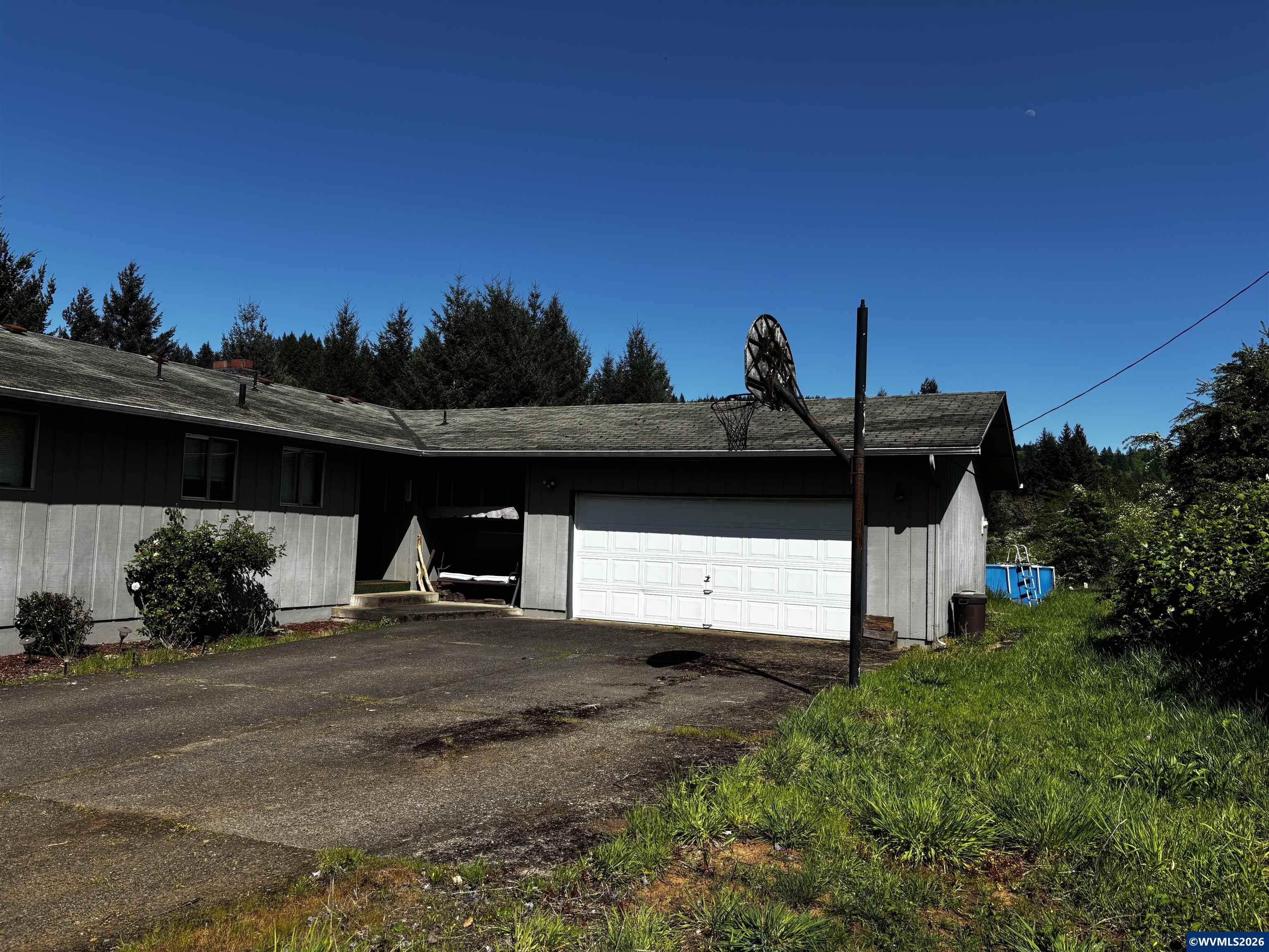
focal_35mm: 26
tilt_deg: +3.4
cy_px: 476
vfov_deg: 53.1
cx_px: 634
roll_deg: -2.1
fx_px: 953
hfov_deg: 67.3
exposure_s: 1/2857
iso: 50
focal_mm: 5.96
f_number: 1.6
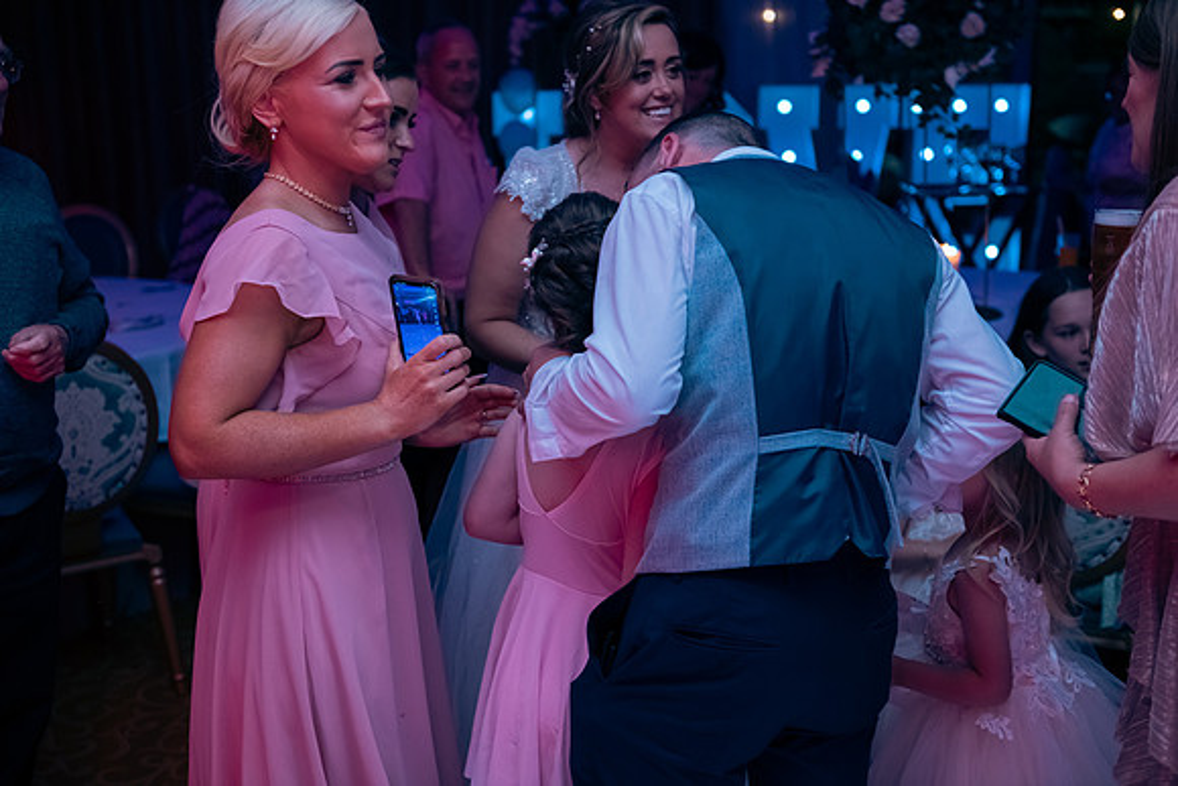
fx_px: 1571
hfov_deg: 41.1
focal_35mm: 48
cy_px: 393
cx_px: 589
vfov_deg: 28.1
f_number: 3.5
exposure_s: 1/160
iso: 1000
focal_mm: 48
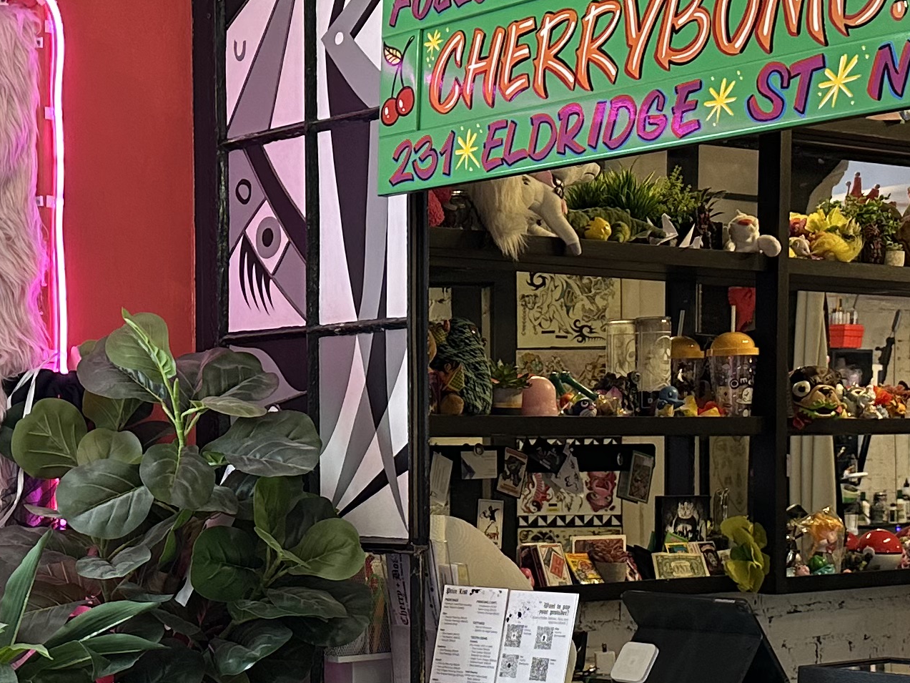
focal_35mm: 76
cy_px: 561
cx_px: 219
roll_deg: +0.7
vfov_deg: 19.2
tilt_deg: -1.7
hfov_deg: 25.3
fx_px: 1998
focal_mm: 6.86
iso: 200
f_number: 1.78
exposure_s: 1/120
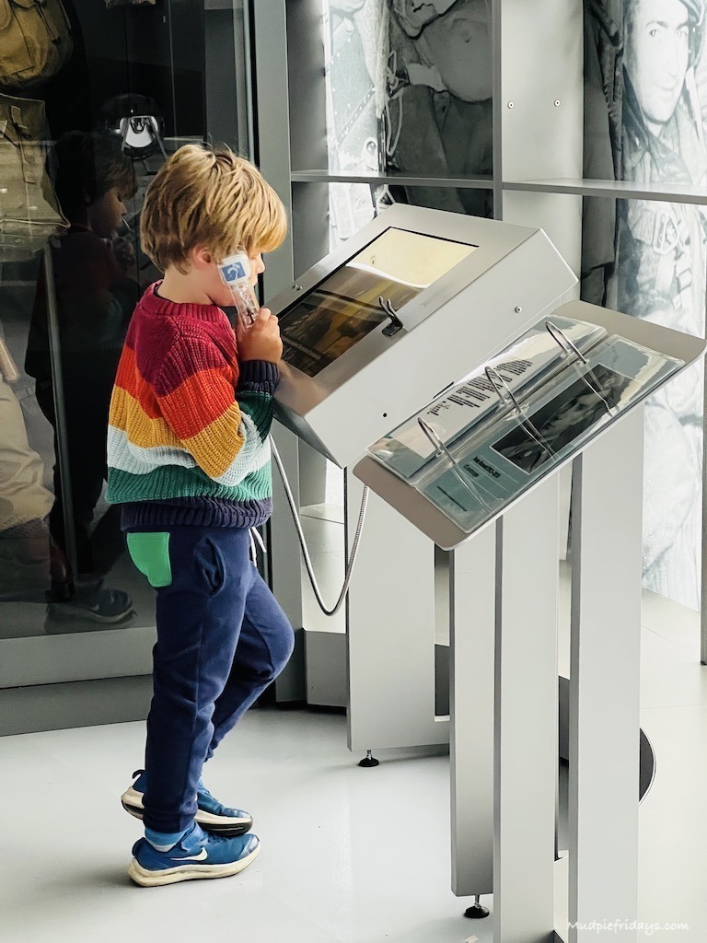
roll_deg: +2.0
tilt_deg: -9.9
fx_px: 2097
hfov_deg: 19.1
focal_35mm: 77
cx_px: 354
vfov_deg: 25.3
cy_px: 472
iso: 640
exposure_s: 1/60
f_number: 2.8
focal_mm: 9
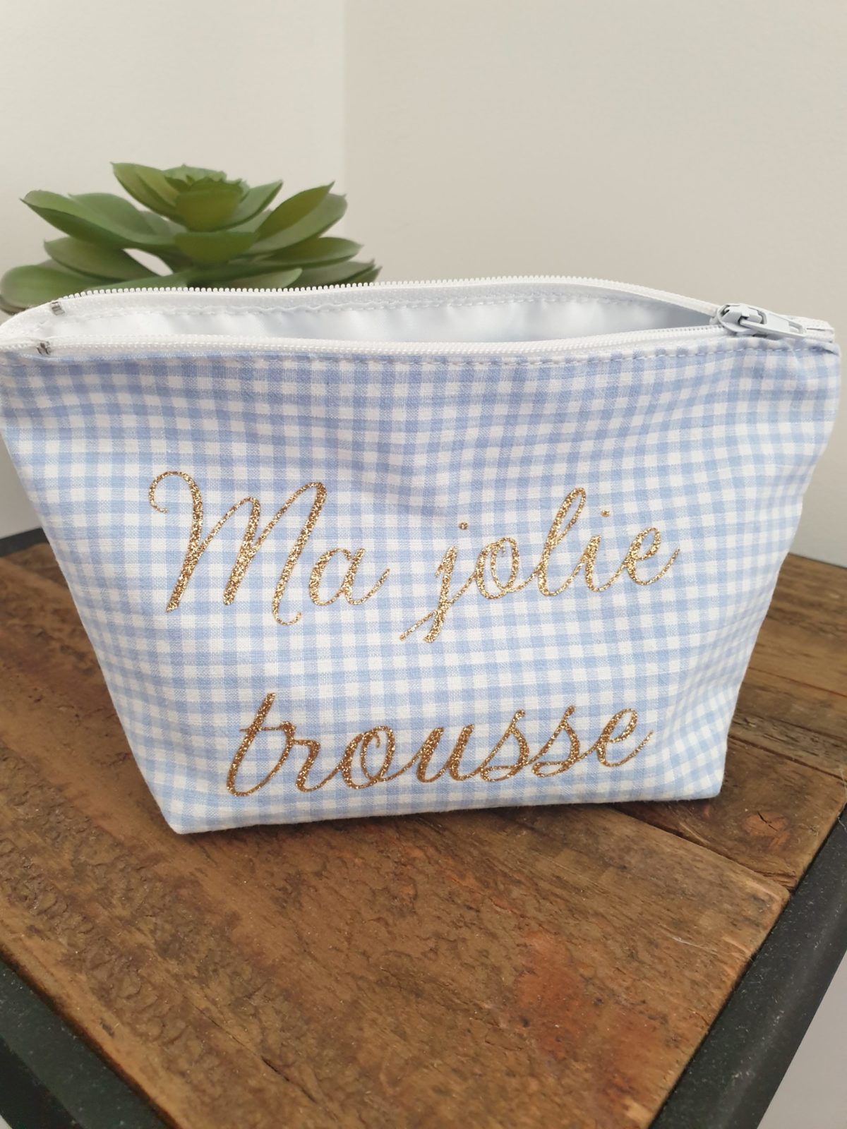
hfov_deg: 53.1
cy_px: 564
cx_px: 424
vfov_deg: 67.3
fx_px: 848
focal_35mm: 26
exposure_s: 1/50
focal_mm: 4.3
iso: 250
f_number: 2.4
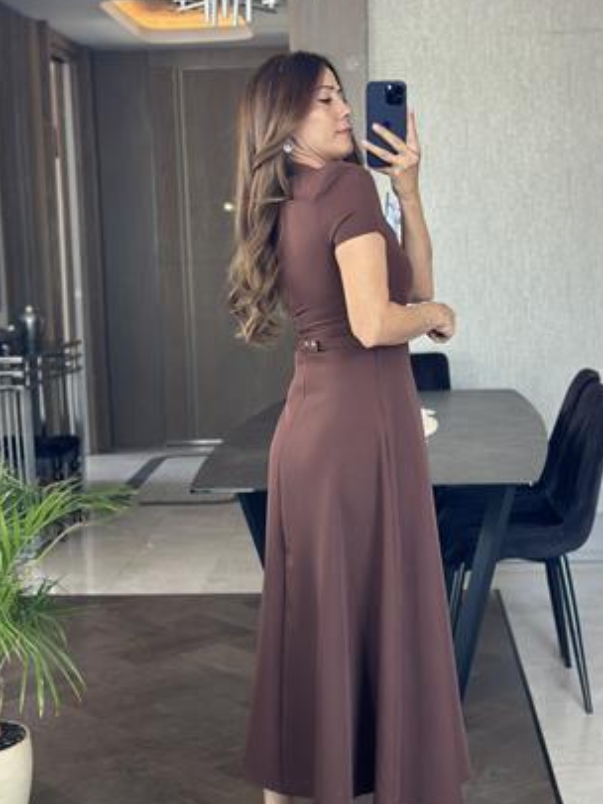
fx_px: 1393
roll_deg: +1.6
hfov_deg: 24.4
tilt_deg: -18.1
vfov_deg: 32.1
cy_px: 457
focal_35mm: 60
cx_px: 337
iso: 125
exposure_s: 1/61
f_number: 1.78
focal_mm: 6.86
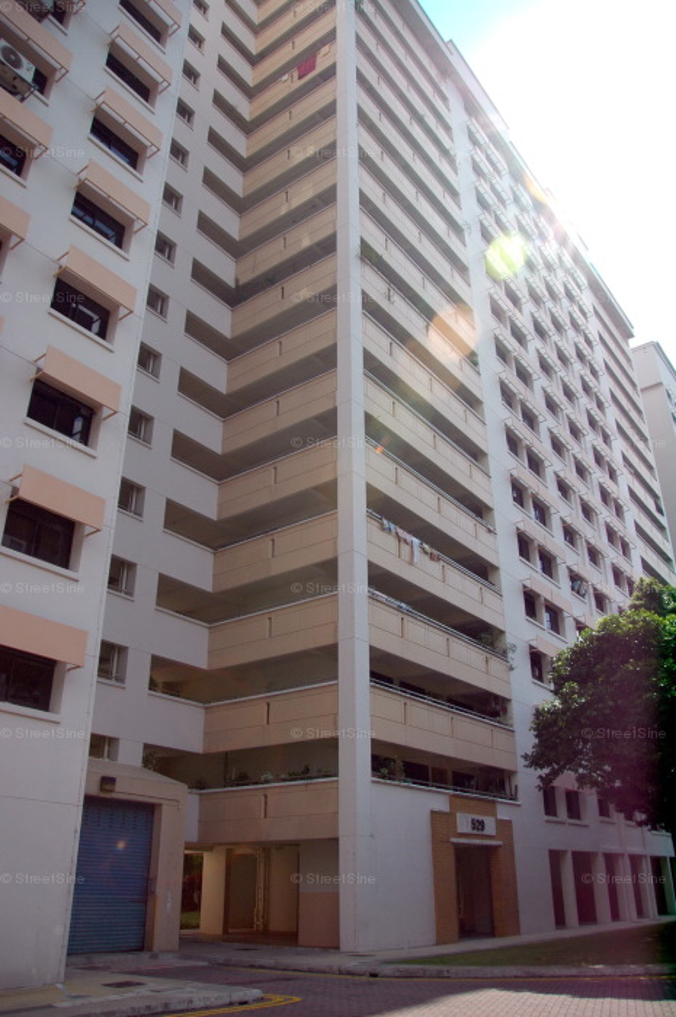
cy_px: 508
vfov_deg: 67.4
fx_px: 762
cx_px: 338
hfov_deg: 47.8
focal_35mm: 27
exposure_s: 1/3200
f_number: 3.5
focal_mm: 18
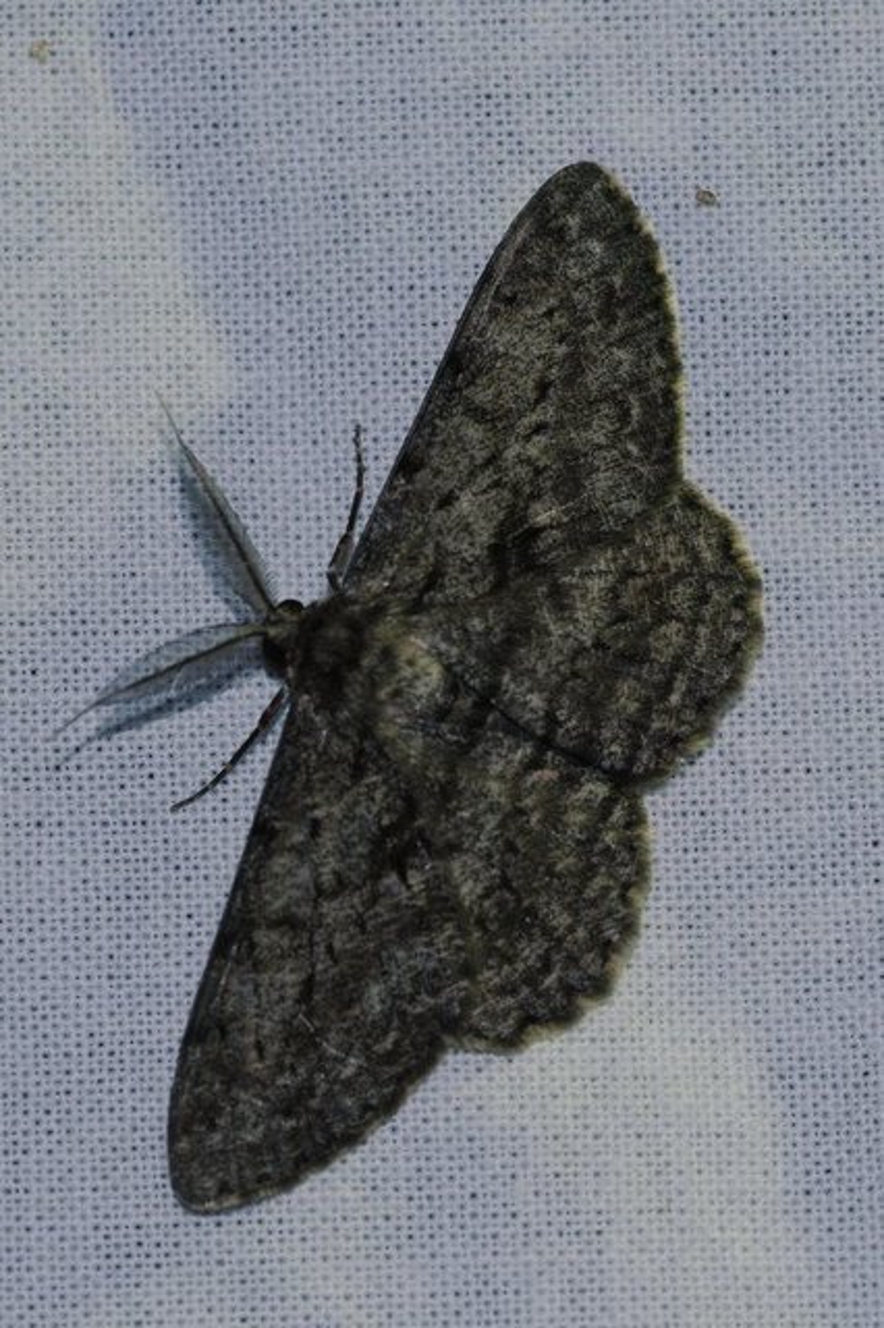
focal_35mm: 158
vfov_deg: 13.0
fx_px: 5807
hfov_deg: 8.7
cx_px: 442
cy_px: 664
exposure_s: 1/30
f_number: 10
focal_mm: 105
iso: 400
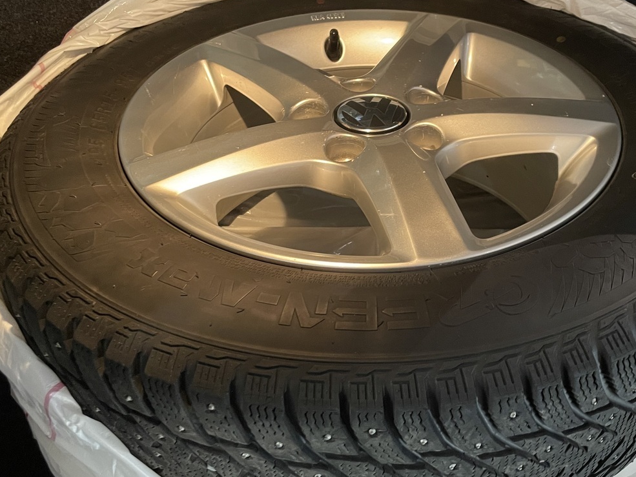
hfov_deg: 48.7
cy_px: 252
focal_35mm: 38
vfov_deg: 37.7
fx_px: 698
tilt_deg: -56.6
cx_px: 377
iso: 640
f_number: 1.6
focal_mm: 4.2
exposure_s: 1/30
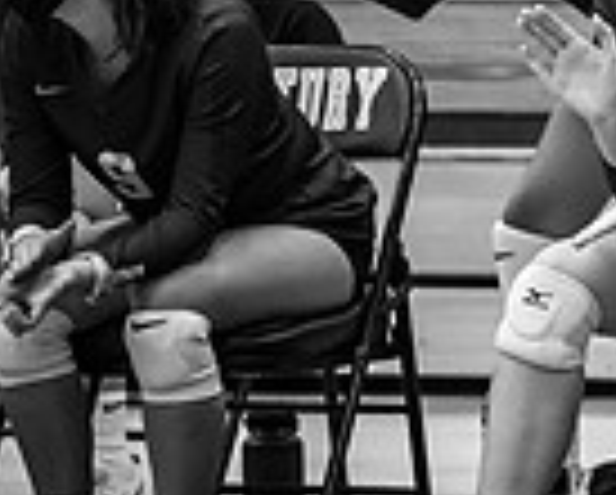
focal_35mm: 584
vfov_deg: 2.7
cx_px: 1098
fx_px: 10662
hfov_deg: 3.3
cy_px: -58
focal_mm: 135
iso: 8000
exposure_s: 1/800
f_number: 2.8
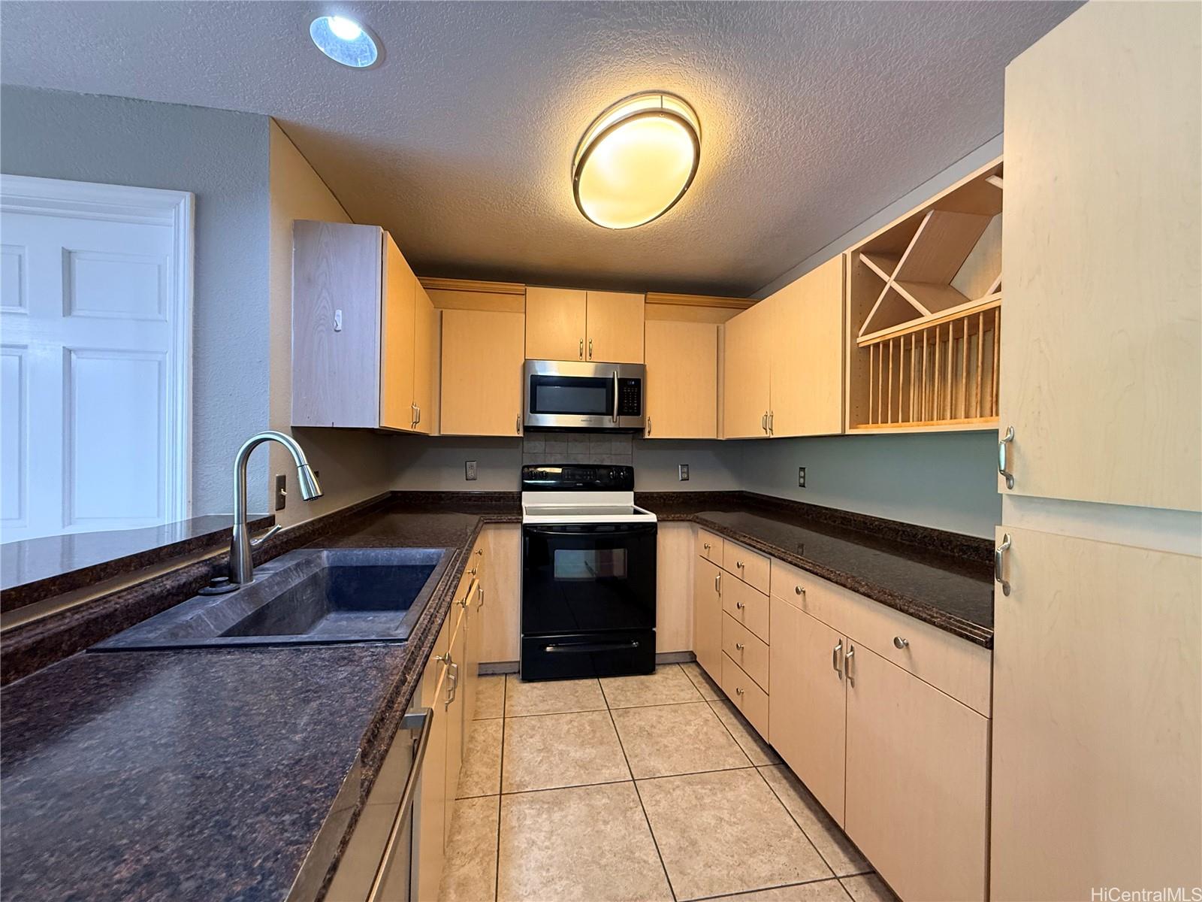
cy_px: 451
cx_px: 601
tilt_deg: -0.1
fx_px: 486
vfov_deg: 85.7
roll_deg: -0.9
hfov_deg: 102.1
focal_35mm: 14
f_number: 2.2
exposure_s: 1/60
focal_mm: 2.22
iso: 320
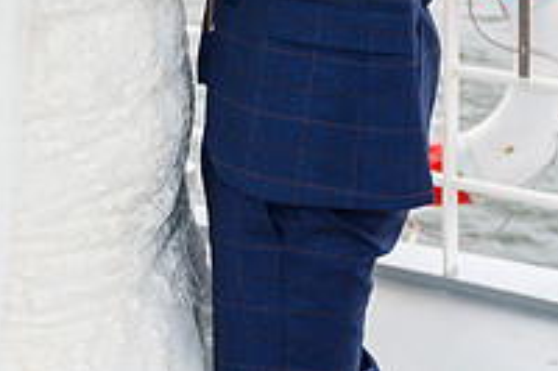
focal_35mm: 115
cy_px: -202
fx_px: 1781
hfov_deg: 17.6
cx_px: 108
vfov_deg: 11.4
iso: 250
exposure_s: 1/250
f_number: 2.8
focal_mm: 37
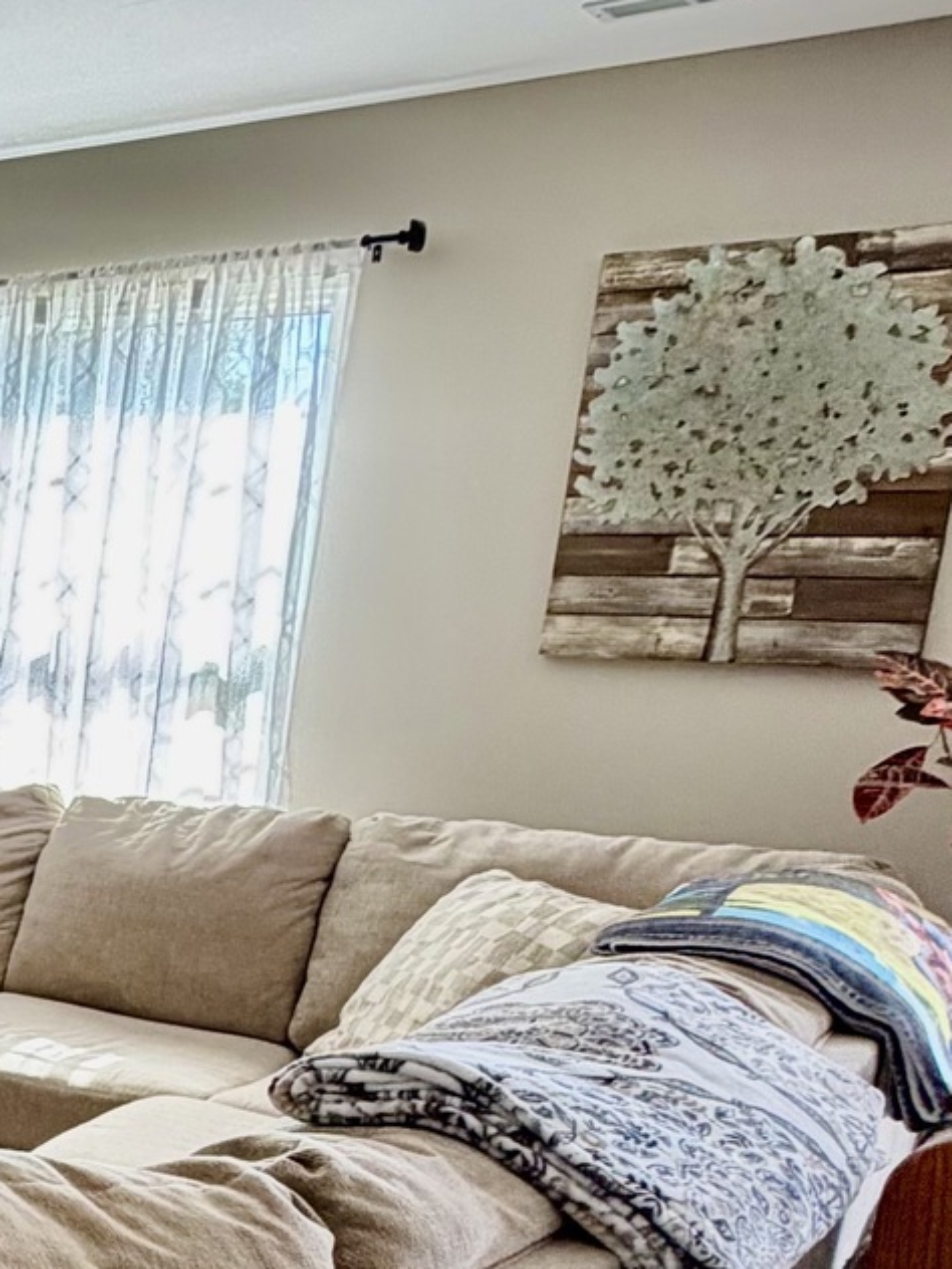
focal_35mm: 51
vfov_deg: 36.5
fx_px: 1870
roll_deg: -1.3
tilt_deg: -11.8
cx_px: -749
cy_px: 972
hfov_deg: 20.5
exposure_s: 1/121
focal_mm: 2.22
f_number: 2.2
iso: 160
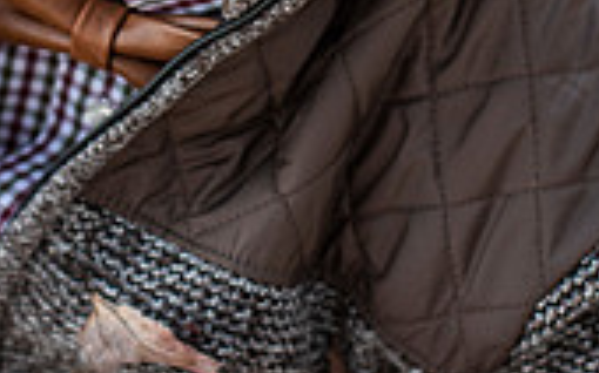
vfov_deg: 7.4
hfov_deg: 12.0
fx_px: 2839
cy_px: -252
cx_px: 275
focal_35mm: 174
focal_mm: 50
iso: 400
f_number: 3.5
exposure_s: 1/500
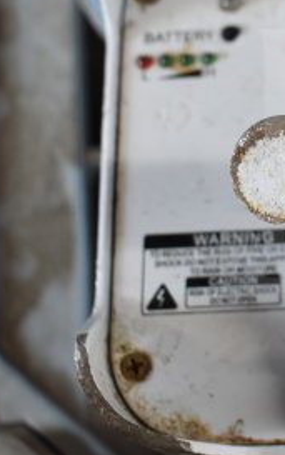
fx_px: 1143
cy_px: 161
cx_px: 407
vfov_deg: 22.4
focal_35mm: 92
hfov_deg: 13.5
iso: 720
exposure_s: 1/40
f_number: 4
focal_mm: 27
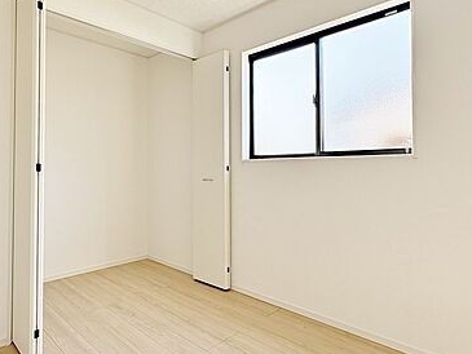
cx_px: 185
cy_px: 163
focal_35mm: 23
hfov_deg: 73.0
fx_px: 314
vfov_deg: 58.8
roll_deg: +0.6
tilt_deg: +1.1
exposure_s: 1/177
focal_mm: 2.22
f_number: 2.2
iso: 64
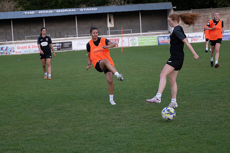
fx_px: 696
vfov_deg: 12.6
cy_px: 76
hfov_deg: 18.8
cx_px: 115
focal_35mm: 109
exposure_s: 1/500
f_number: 2.8
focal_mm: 73
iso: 2000
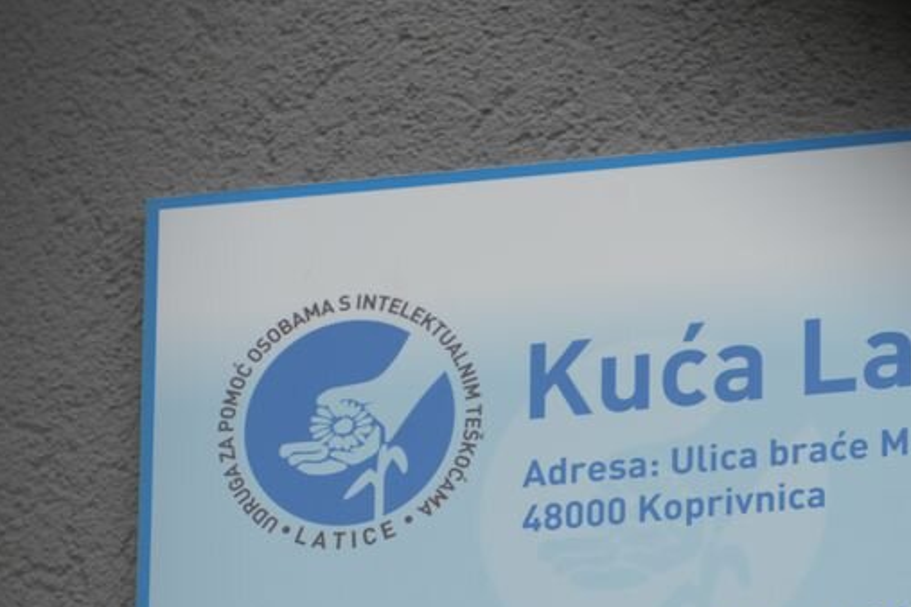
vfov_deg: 3.6
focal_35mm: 386
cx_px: 652
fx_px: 9767
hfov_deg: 5.3
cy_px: 523
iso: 125
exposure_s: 1/200
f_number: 6.3
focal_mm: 191
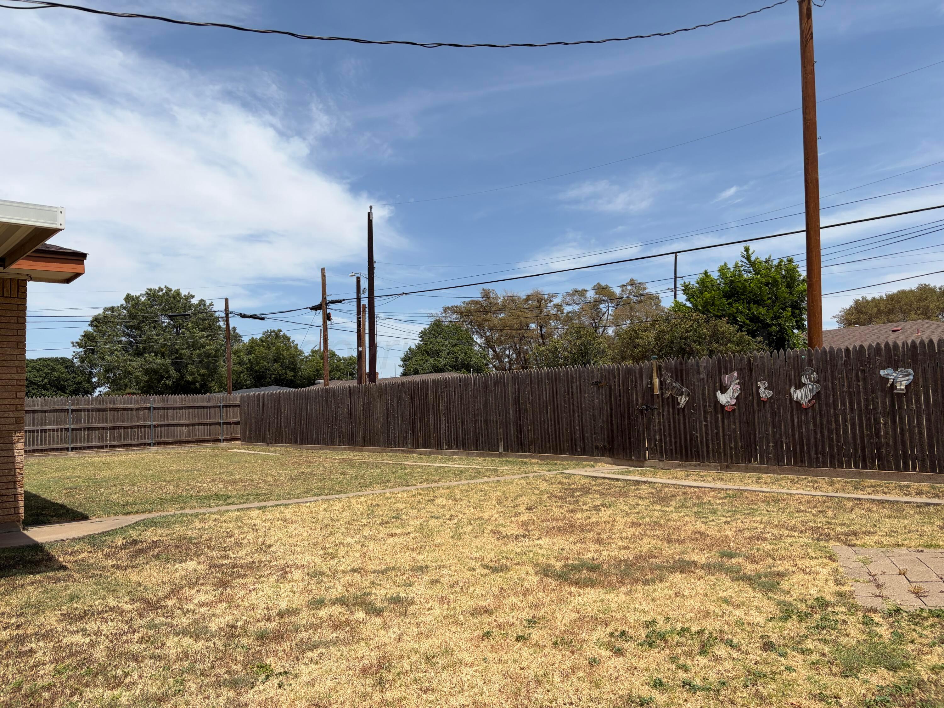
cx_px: 472
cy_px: 354
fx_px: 709
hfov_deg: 67.3
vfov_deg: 53.1
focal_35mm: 26
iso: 50
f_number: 1.6
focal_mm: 5.96
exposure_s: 1/4950
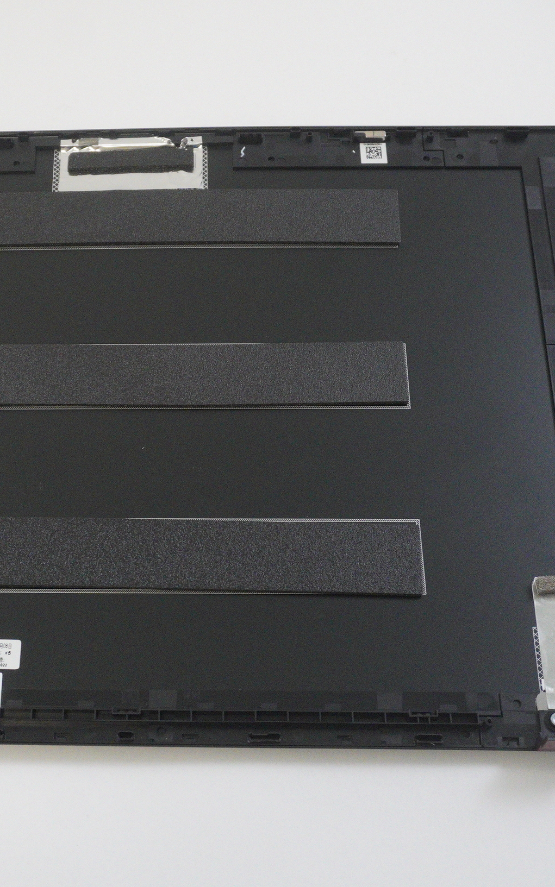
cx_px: 139
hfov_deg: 23.8
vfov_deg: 37.7
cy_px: 448
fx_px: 1301
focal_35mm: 54
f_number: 5.6
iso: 5000
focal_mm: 23
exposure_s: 1/250
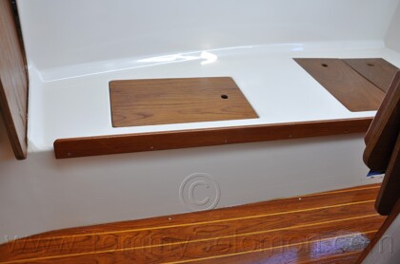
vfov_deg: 47.7
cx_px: 200
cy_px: 132
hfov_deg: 67.5
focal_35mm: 27
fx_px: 299
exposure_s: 1/30
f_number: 5.6
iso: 200
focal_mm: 18
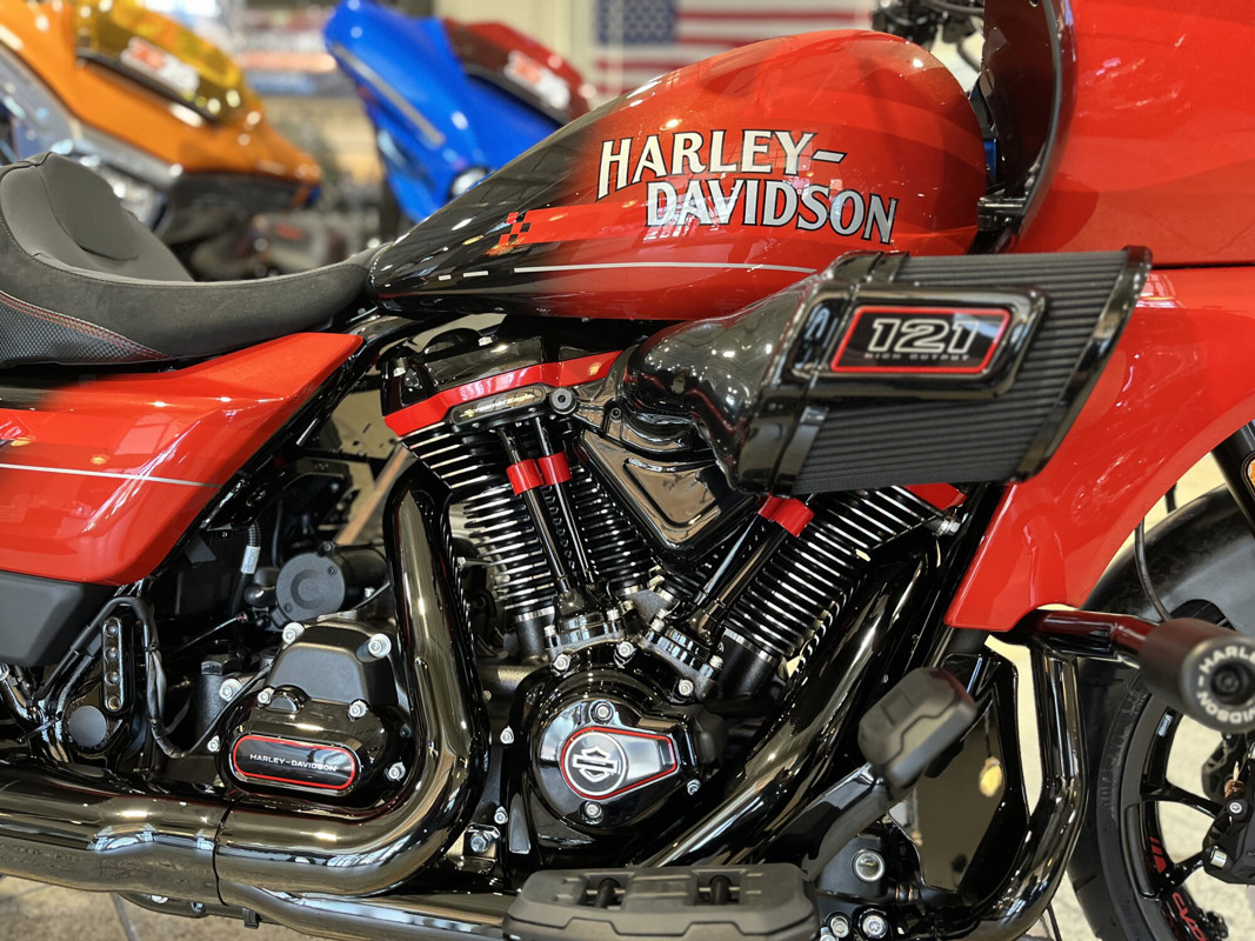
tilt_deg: -14.0
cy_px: 470
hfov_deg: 67.3
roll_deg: -1.5
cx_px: 628
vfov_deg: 53.1
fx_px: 943
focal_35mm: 26
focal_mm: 5.1
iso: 400
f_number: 1.6
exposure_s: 1/60
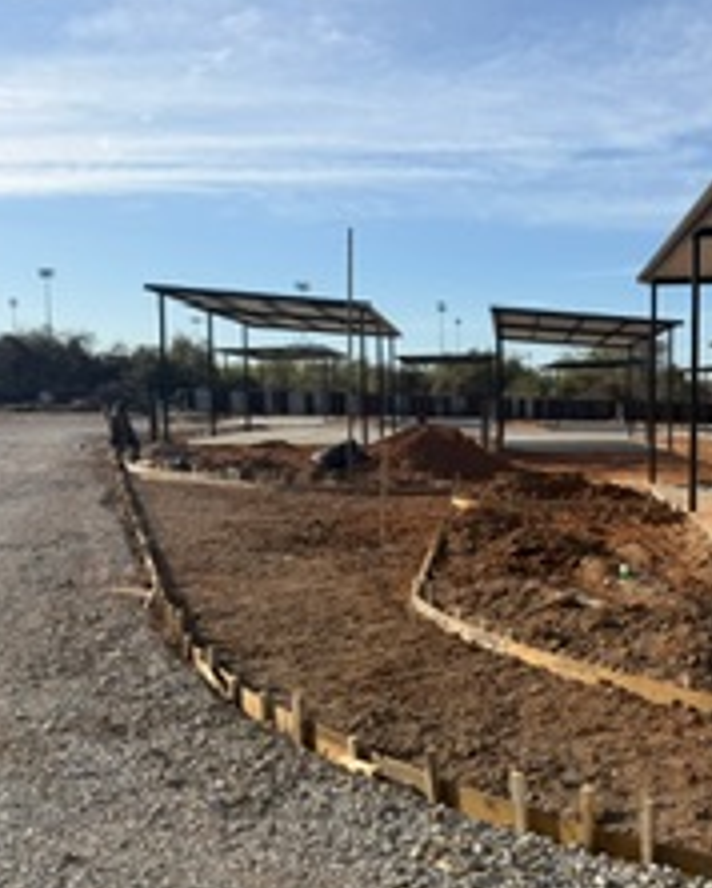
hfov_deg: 37.9
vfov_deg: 50.1
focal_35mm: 36
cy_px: 492
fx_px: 947
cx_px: 664
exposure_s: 1/5319
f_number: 1.78
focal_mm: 6.76
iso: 80
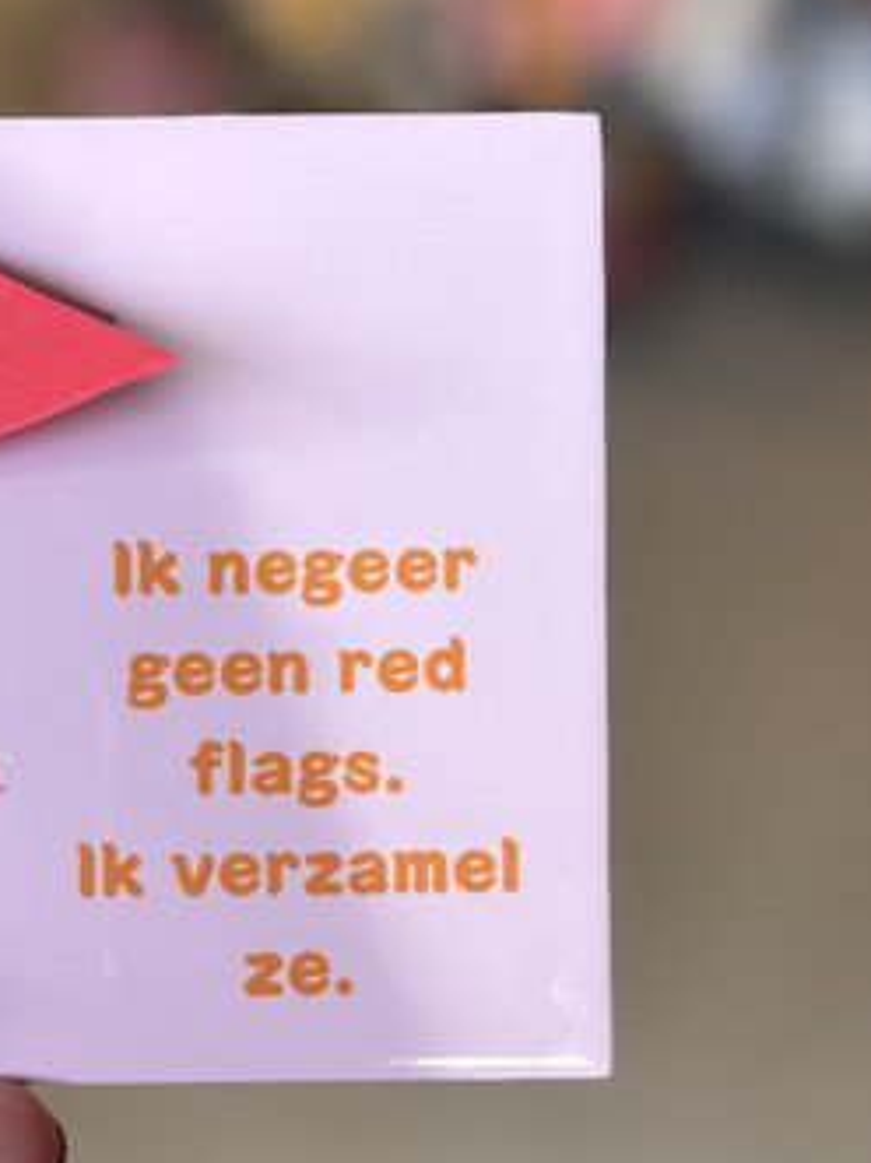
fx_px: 1947
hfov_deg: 24.4
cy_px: 808
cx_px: 67
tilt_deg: -46.6
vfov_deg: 32.9
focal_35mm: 58
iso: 64
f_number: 1.78
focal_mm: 6.76
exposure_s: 1/260
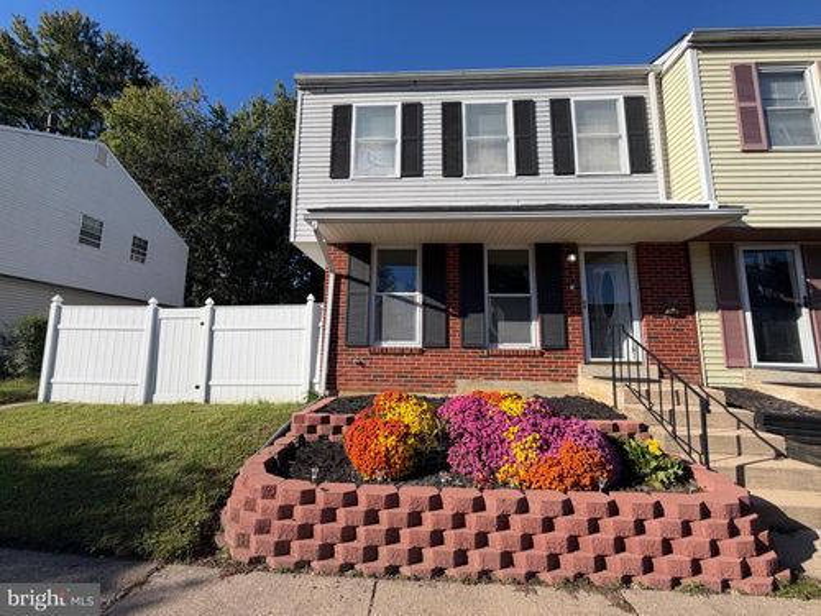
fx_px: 332
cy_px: 308
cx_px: 410
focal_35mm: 14
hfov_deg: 102.1
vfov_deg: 85.7
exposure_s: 1/770
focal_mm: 2.22
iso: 25
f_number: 2.2
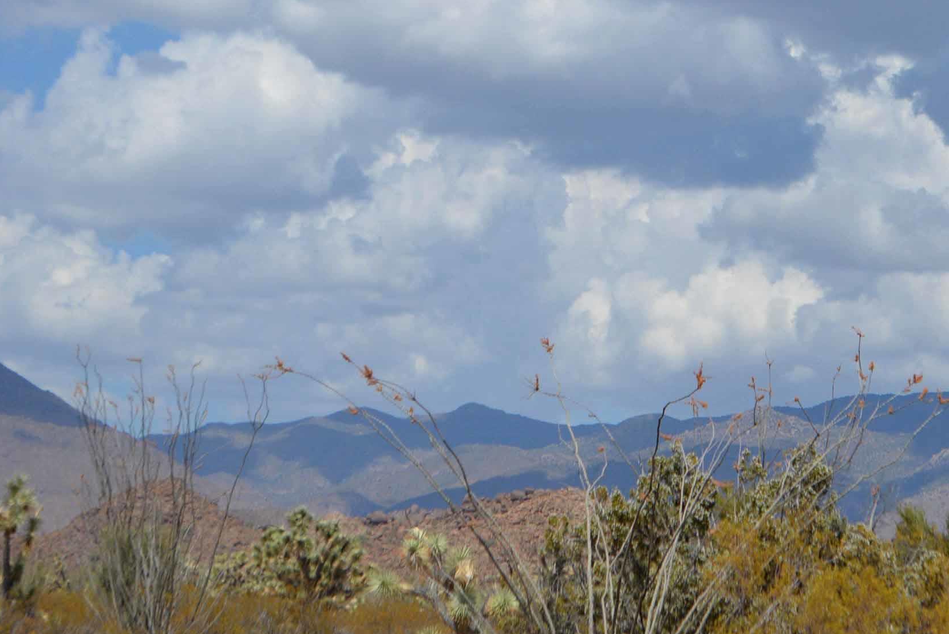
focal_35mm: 149
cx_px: 827
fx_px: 3928
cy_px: 232
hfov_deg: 13.7
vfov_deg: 9.2
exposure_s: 1/2000
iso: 400
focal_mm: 55
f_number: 8
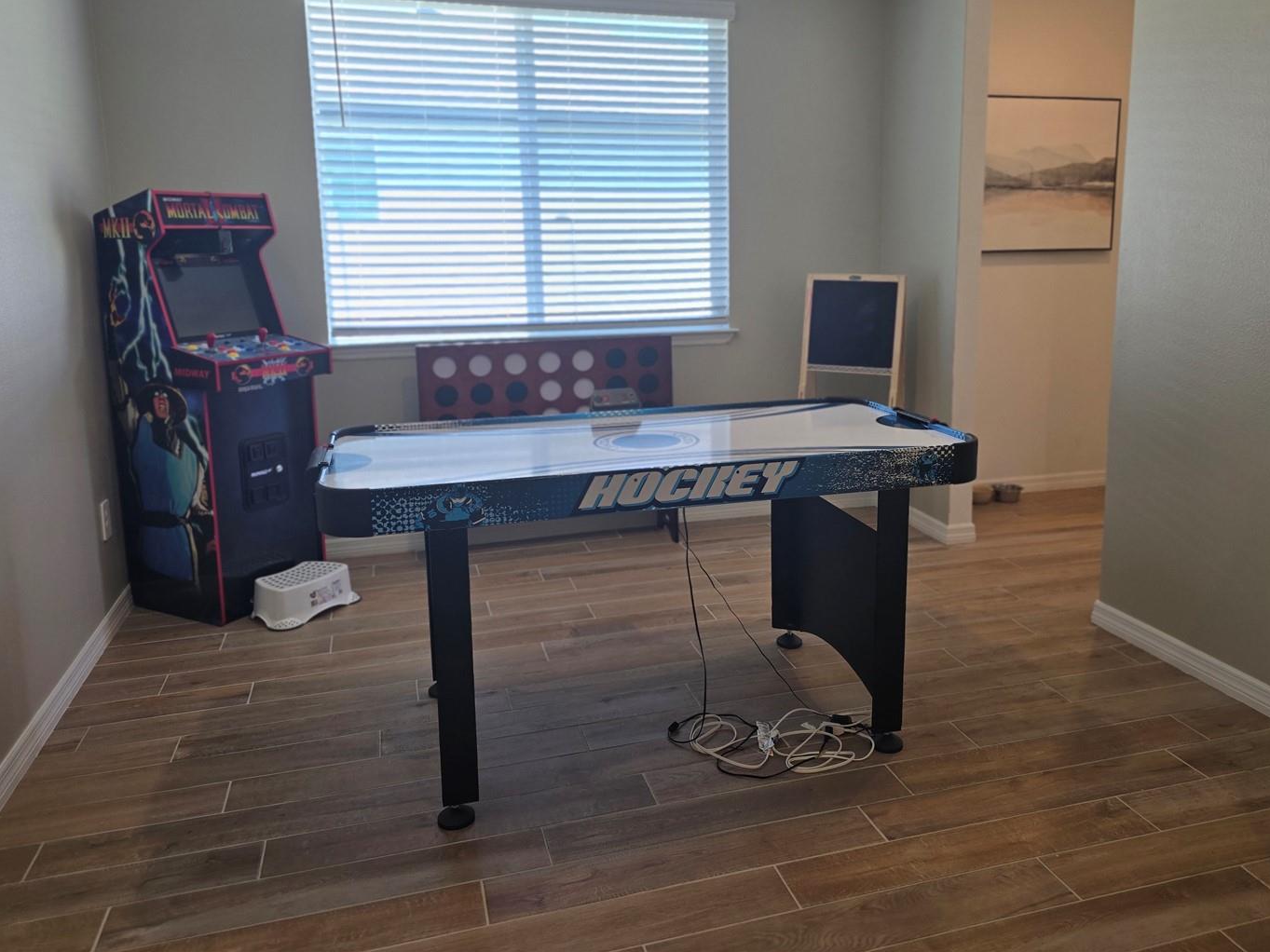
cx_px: 714
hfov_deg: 65.1
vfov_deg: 51.1
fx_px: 990
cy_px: 394
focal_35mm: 27
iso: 50
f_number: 1.7
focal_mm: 6.3
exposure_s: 1/120
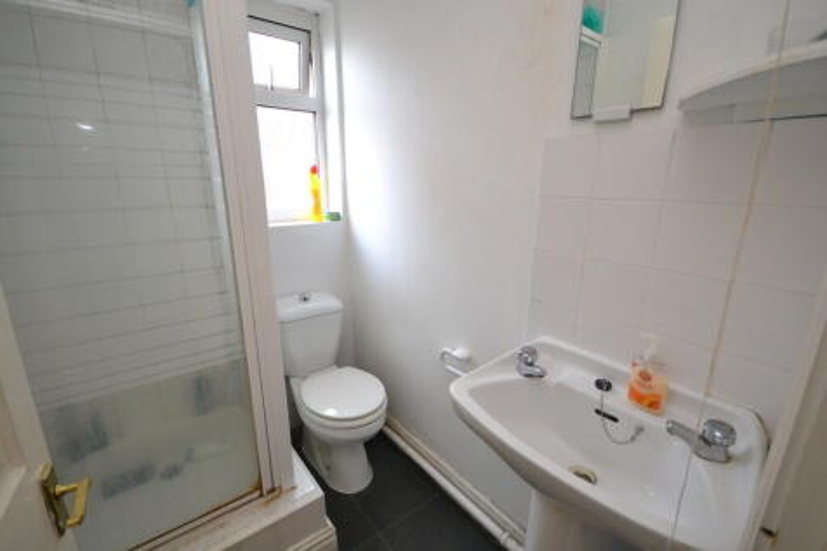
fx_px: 344
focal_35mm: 15
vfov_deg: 77.3
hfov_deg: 100.4
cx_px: 414
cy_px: 276
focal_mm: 10
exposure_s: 1/60
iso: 1100
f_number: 4
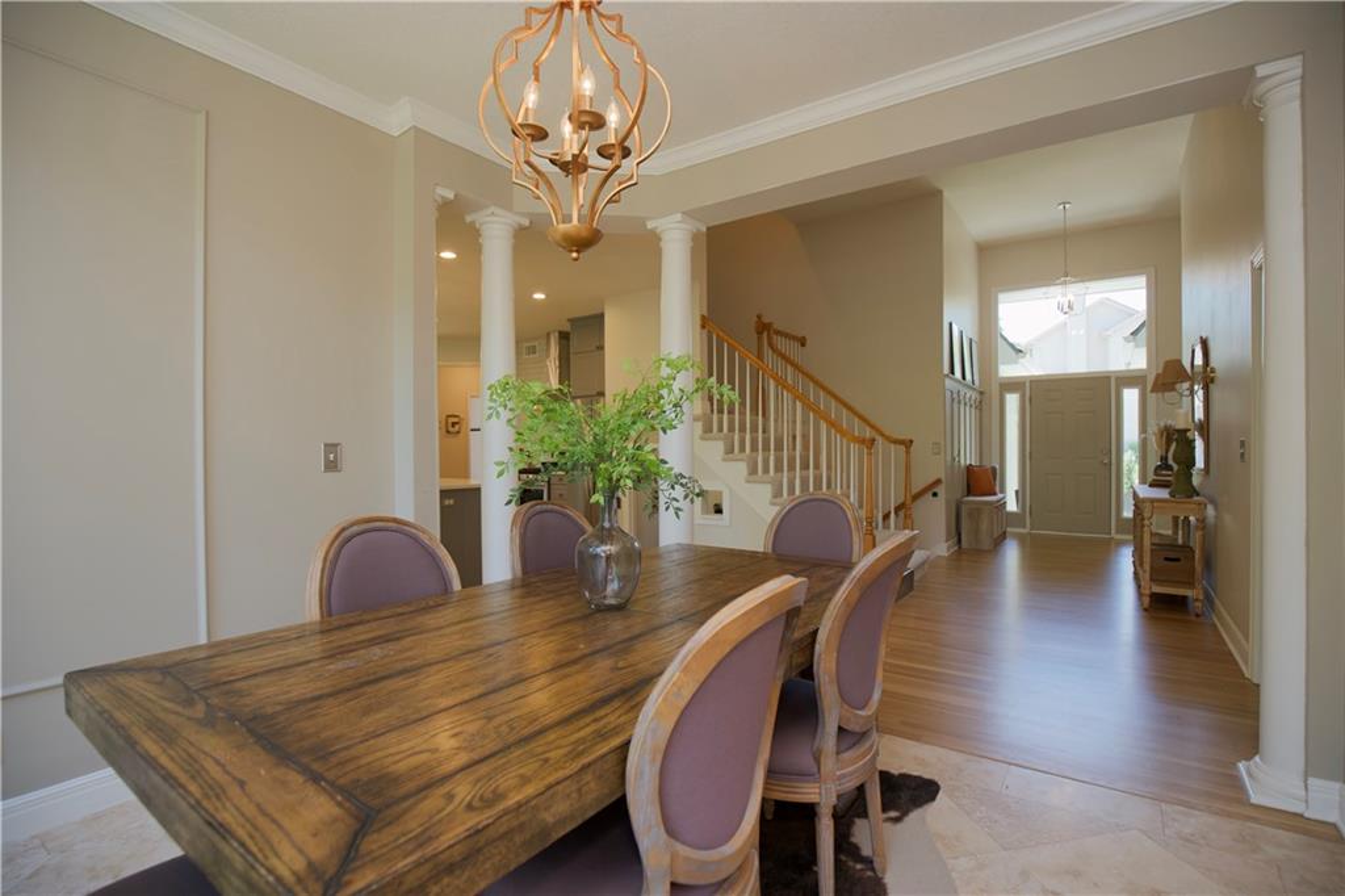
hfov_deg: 96.8
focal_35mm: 16
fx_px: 598
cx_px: 672
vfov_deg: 73.7
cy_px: 448
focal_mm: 16
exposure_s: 1/160
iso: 400
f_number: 5.6
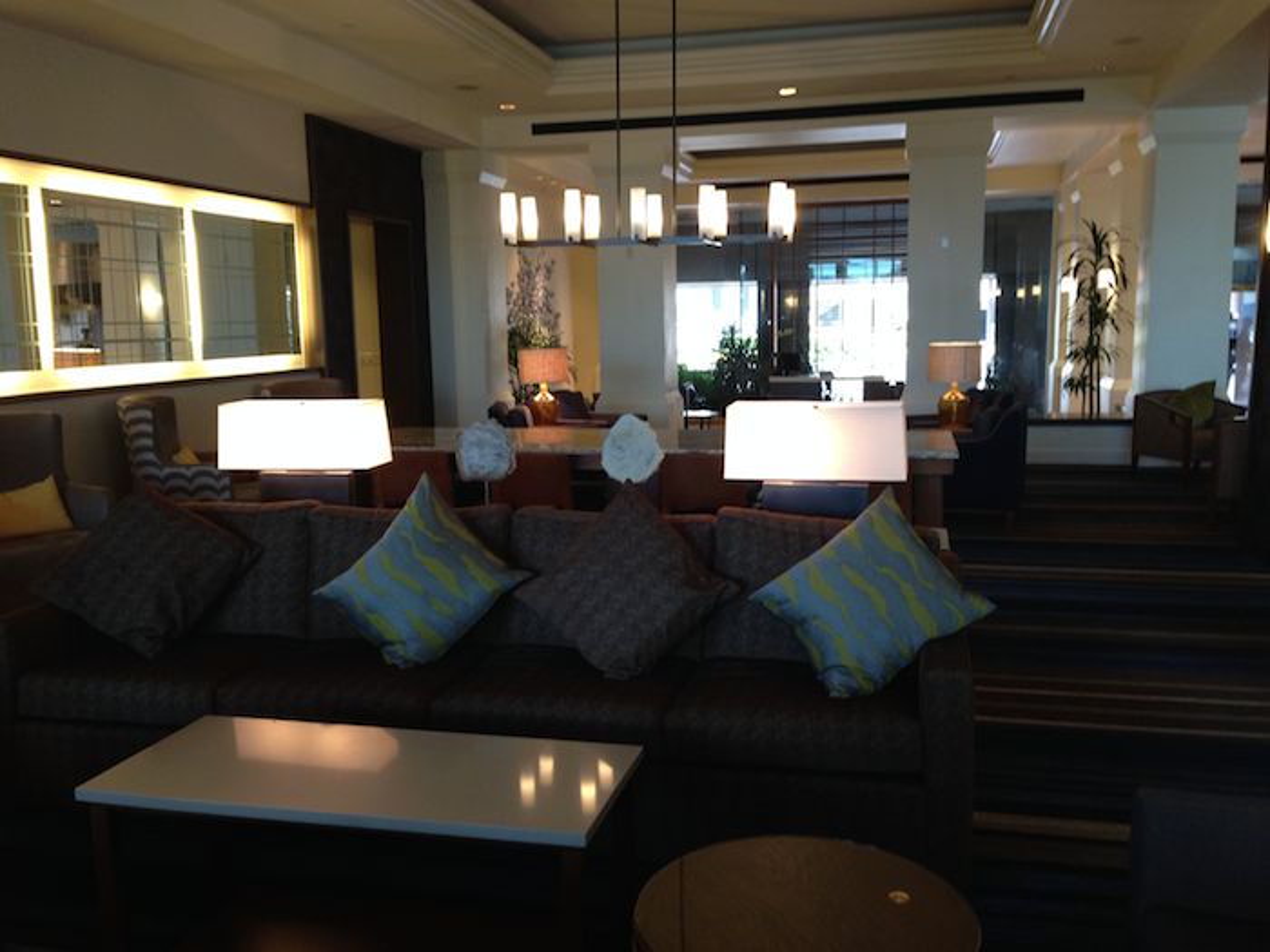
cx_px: 635
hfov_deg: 55.4
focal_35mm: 33
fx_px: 1211
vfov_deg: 42.9
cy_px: 476
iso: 100
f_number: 2.4
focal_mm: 4.12
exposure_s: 1/20
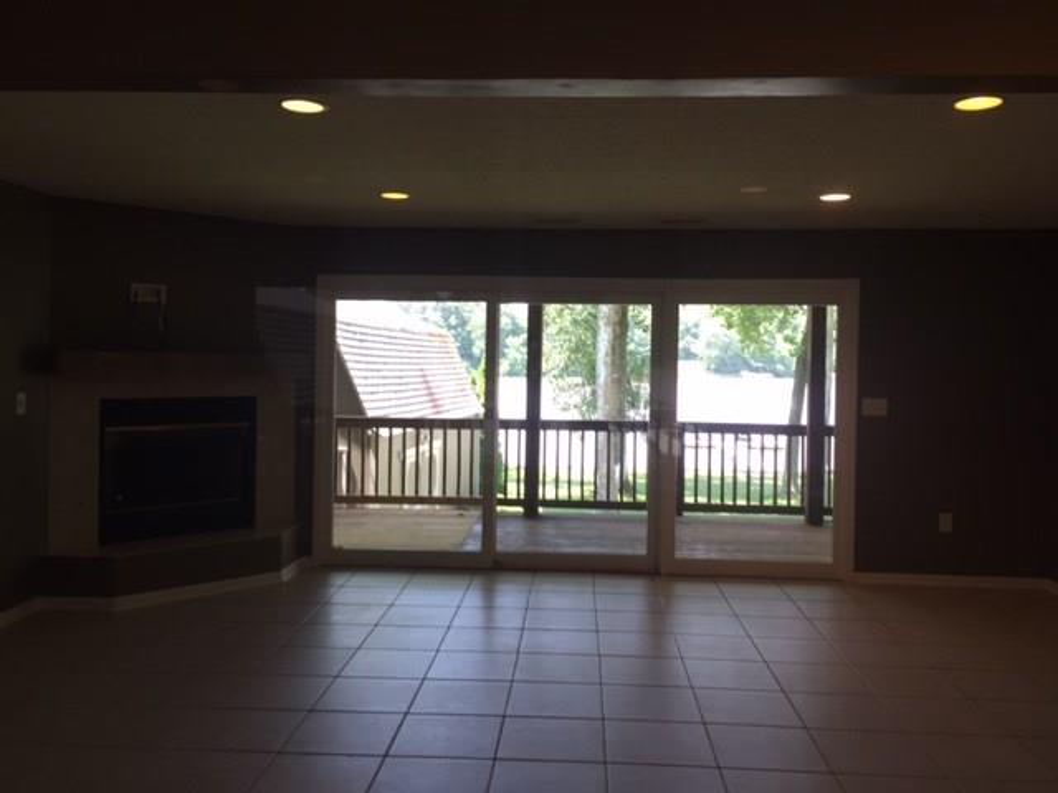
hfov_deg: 61.7
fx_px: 886
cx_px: 529
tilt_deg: +1.2
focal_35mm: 29
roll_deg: -1.0
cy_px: 396
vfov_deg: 48.2
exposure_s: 1/60
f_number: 2.2
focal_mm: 4.15
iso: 32
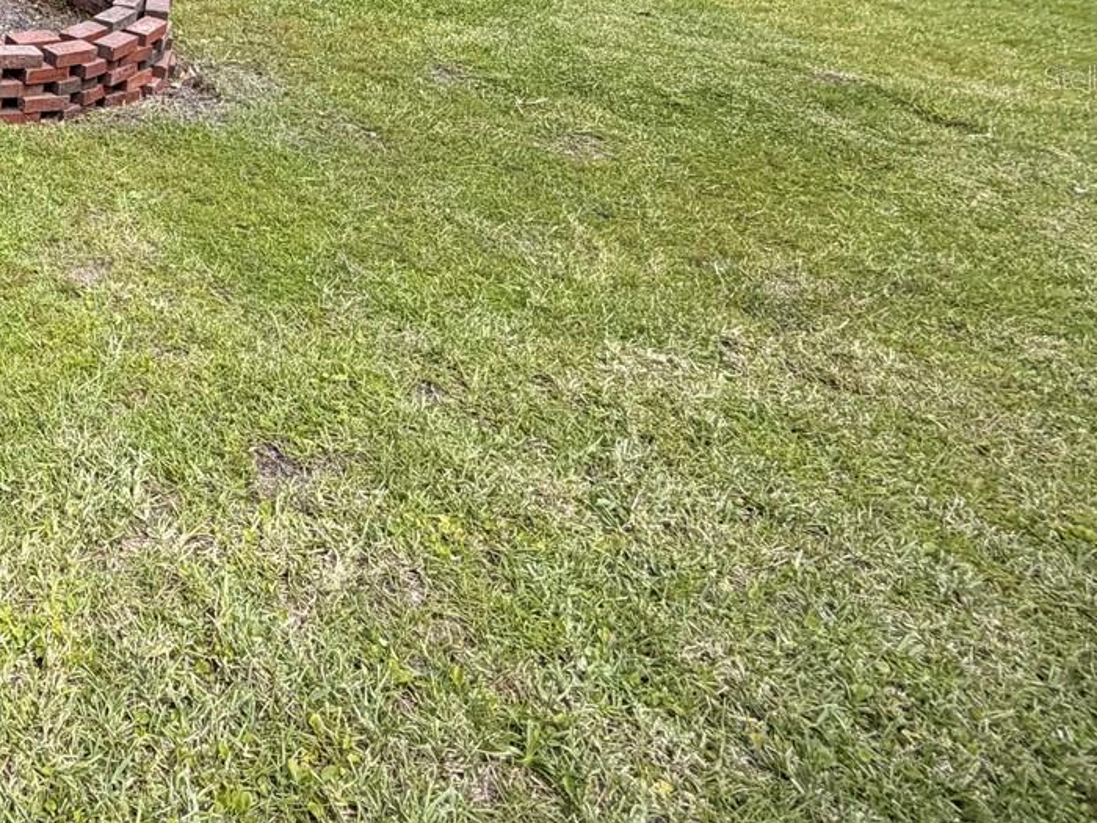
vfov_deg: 40.7
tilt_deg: -23.0
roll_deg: +0.8
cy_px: 77
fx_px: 1014
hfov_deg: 45.3
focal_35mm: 32
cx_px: -63
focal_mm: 2.22
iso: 50
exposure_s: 1/502
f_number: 2.2
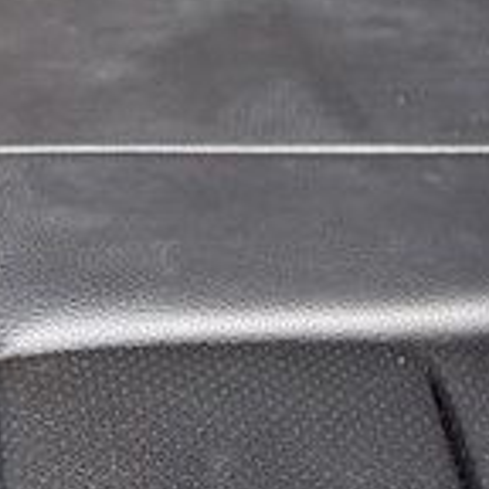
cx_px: 1161
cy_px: -462
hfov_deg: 10.1
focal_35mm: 151
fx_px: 2413
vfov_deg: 10.7
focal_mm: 6.76
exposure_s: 1/60
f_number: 1.78
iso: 250
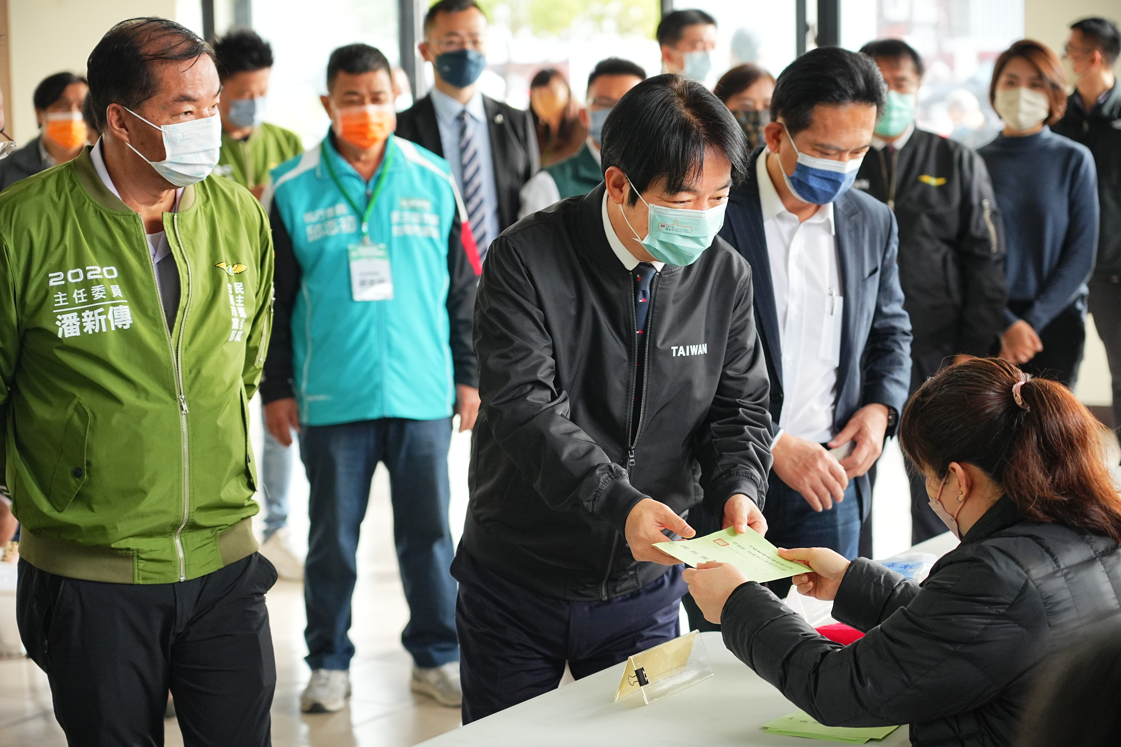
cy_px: 374
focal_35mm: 81
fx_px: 2522
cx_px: 560
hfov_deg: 25.1
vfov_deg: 16.9
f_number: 4
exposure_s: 1/500
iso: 1600
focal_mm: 81
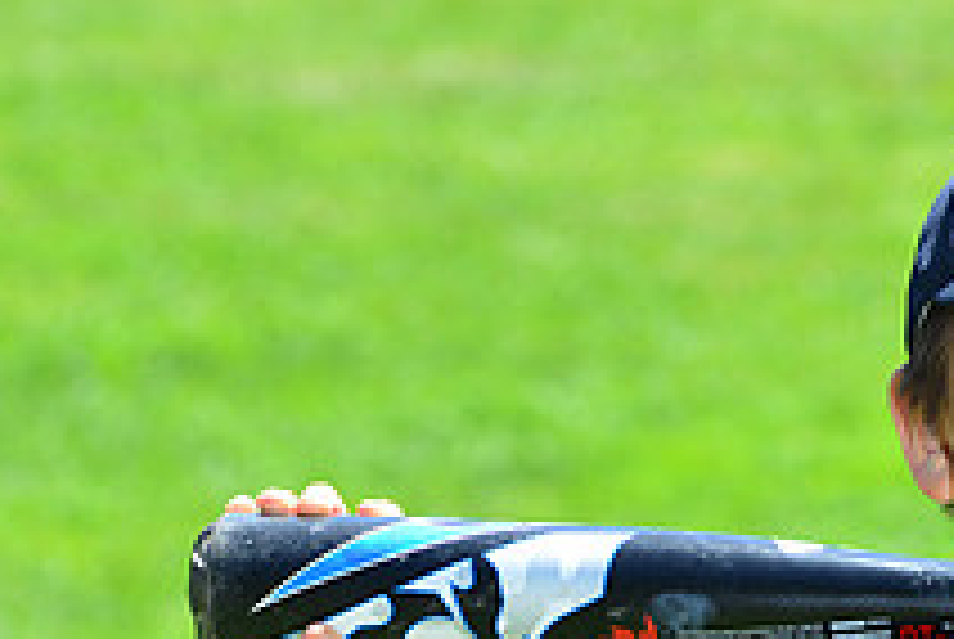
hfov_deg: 5.6
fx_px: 9792
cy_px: 781
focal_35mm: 369
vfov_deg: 3.7
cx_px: 1102
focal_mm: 135
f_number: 8
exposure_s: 1/200
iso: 200
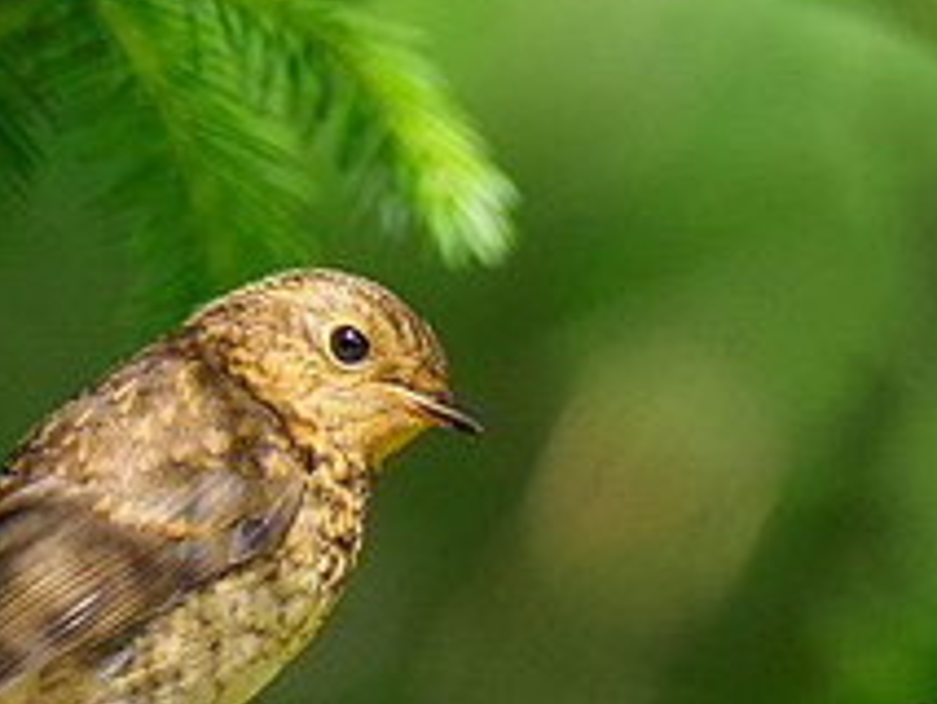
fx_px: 77270
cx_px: 167
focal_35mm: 2853
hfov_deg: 0.7
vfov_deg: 0.5
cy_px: 453
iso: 500
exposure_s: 1/1000
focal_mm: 300
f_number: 4
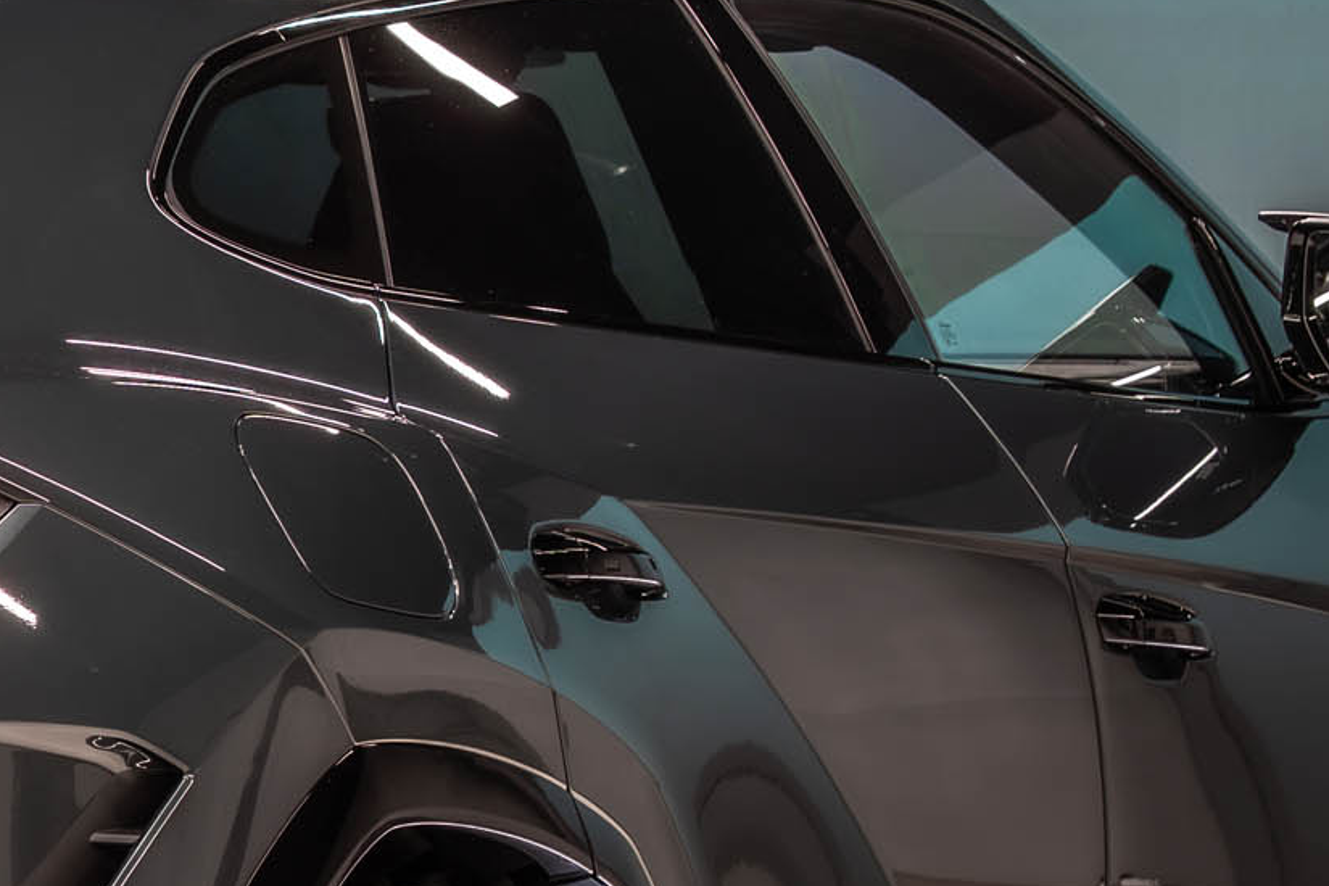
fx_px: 10151
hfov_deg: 7.4
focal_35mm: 275
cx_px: -217
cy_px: 727
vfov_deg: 5.0
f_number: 7.1
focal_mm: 70
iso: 100
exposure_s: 1/1.67
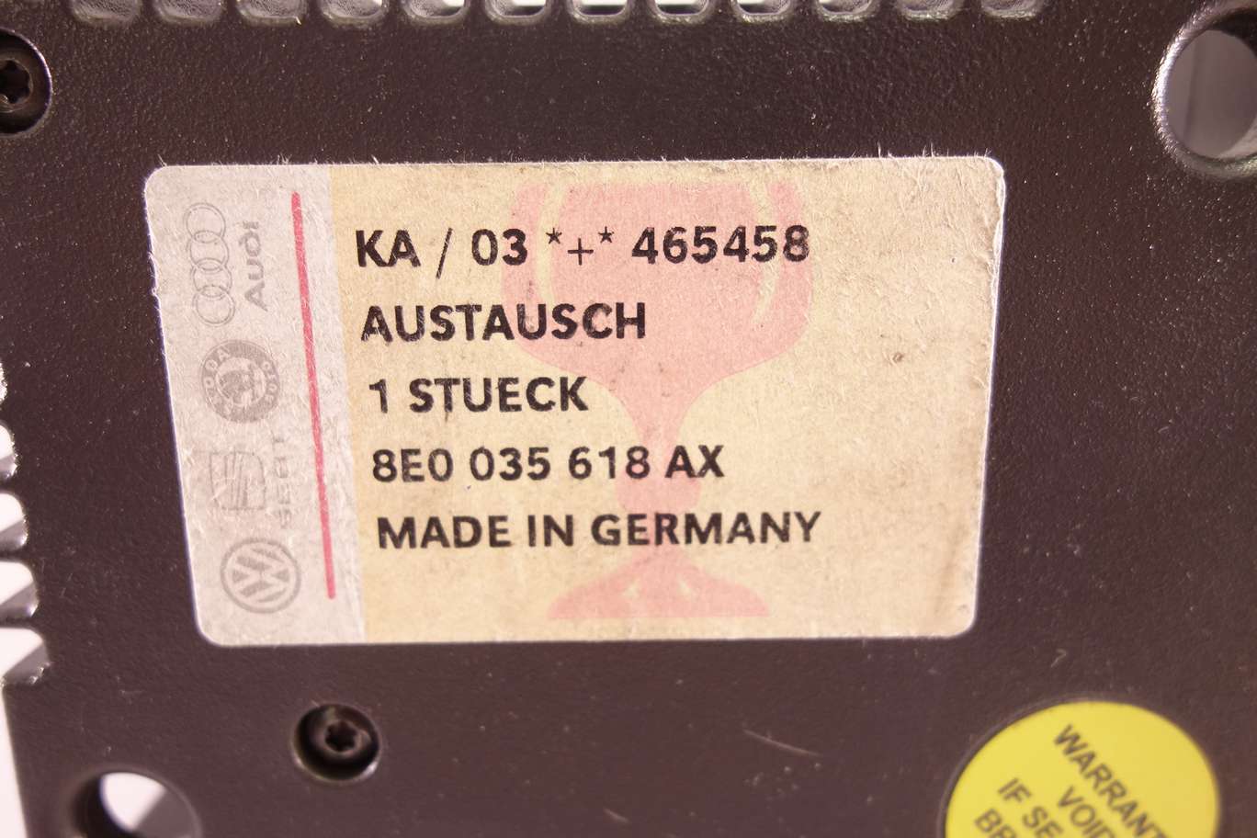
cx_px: 628
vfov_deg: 46.4
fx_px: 978
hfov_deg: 65.5
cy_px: 419
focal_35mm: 28
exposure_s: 1/30
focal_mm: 10.4
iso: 320
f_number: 3.2
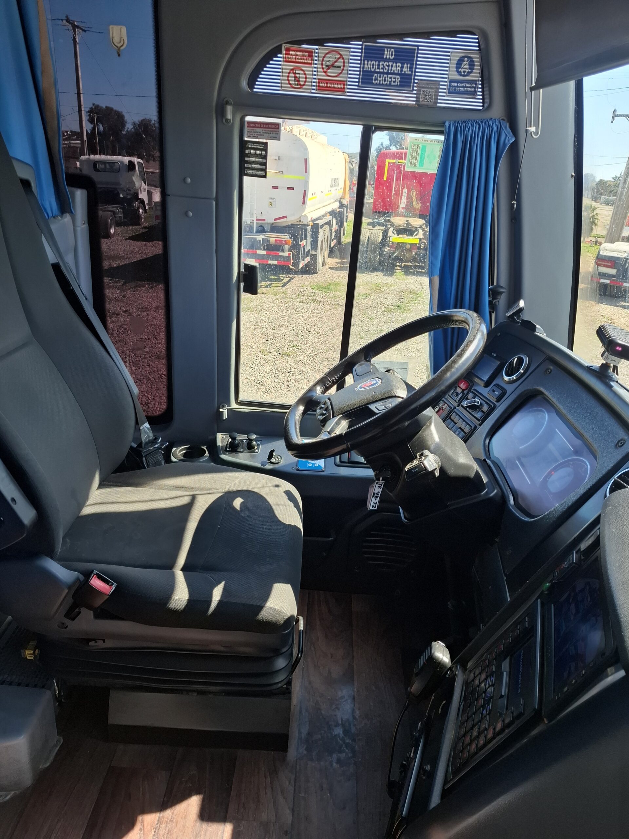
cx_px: 314
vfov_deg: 73.9
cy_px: 420
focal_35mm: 23
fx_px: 557
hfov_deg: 58.9
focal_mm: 5.54
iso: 50
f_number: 1.8
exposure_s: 1/337
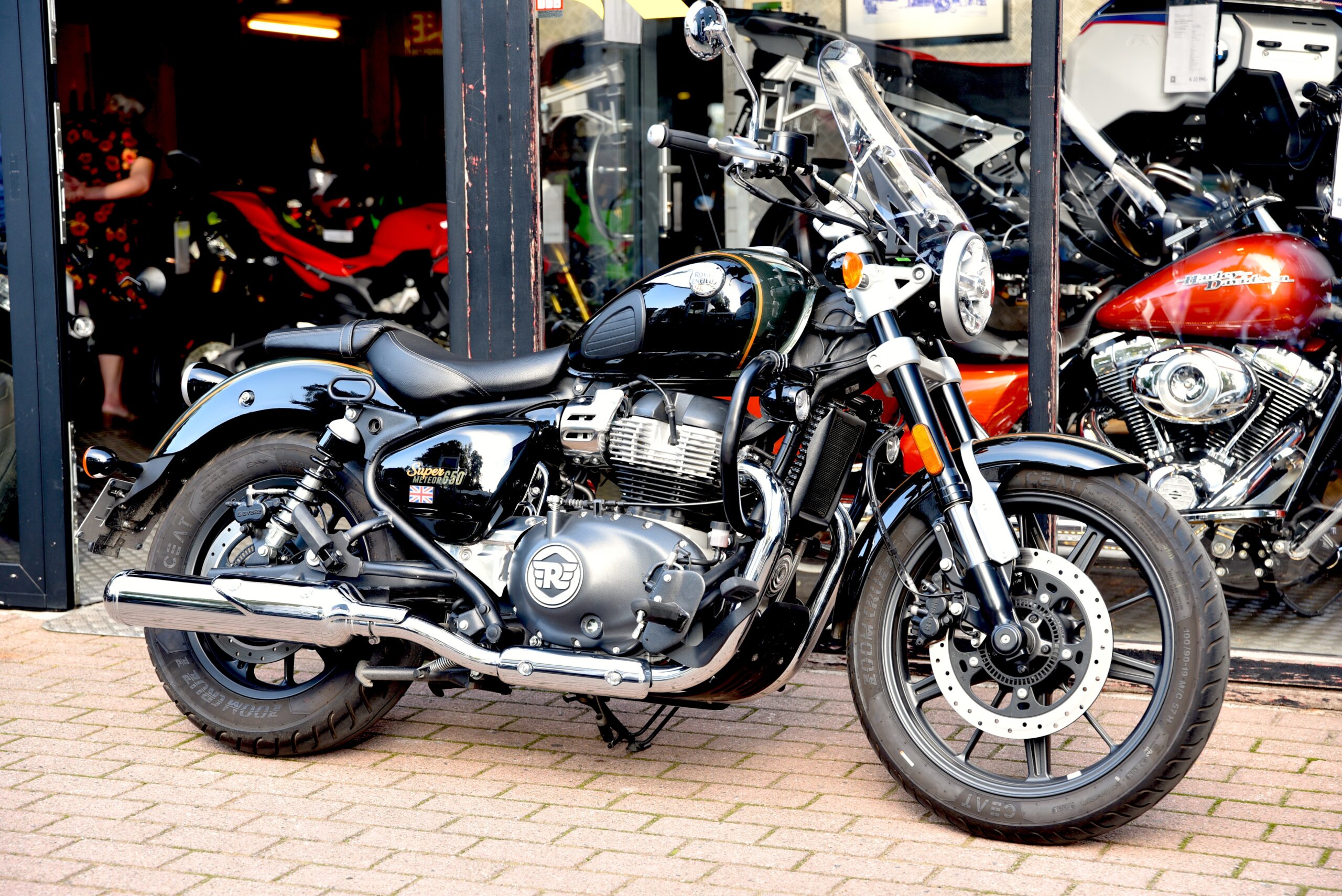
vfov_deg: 19.5
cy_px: 448
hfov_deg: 28.8
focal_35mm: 70
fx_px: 2610
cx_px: 671
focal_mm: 70
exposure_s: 1/60
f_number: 4
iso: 200
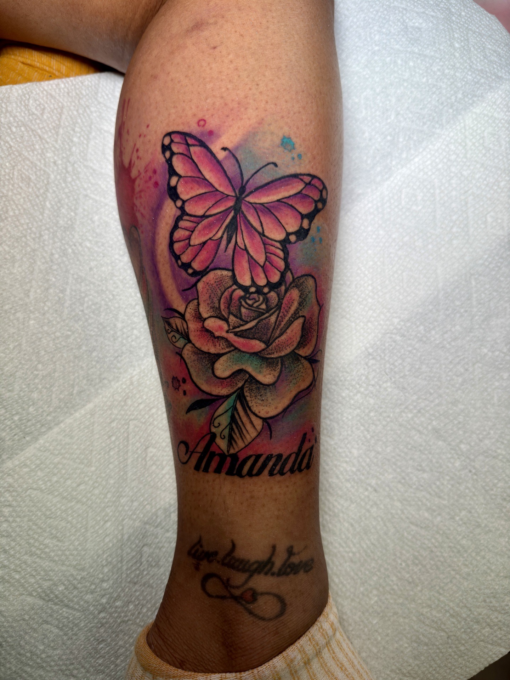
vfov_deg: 71.6
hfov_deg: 56.8
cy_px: 340
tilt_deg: -75.2
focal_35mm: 24
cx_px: 255
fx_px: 471
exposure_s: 1/148
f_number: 1.78
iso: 64
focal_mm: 6.76
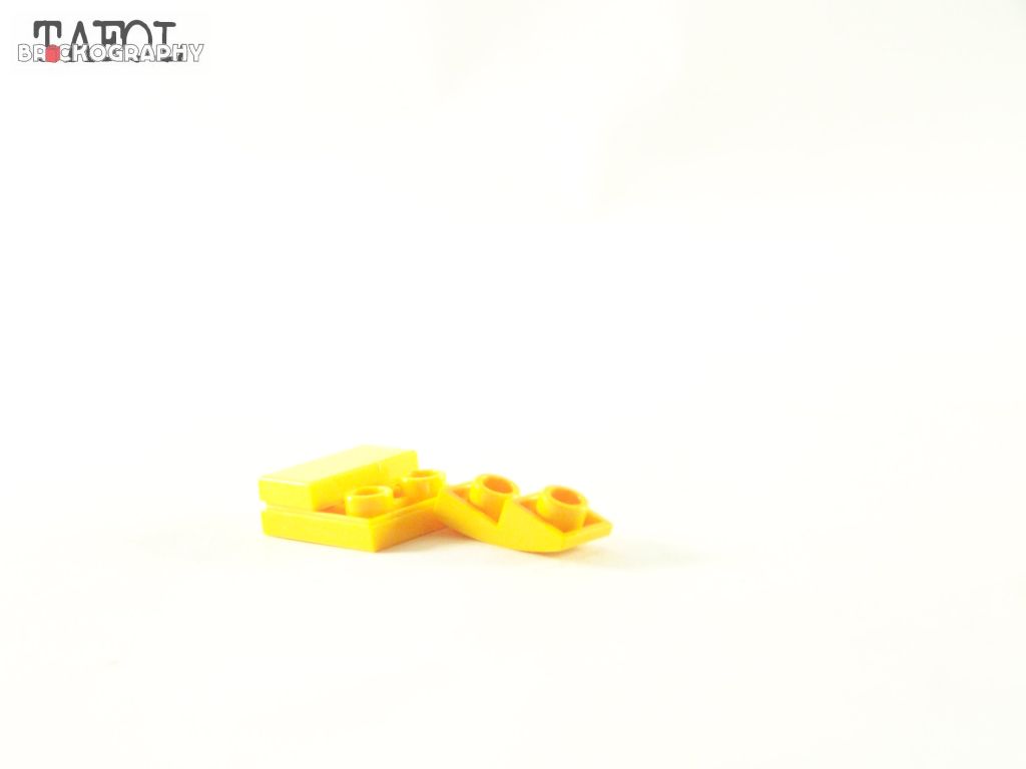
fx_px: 2223
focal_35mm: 75
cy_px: 384
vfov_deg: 19.6
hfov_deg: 26.0
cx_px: 513
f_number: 3.2
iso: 400
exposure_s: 1/45
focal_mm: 12.4
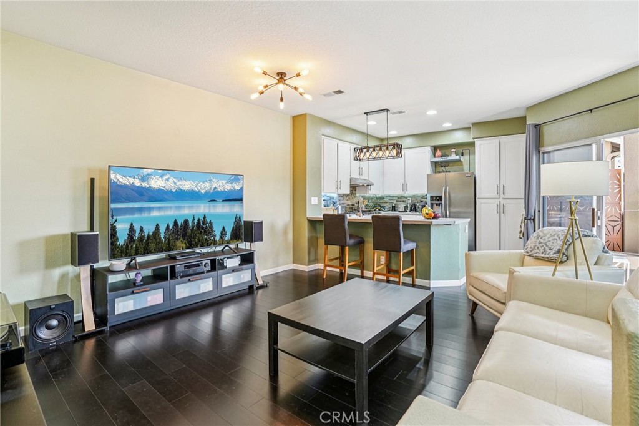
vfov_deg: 73.7
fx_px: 284
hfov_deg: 96.8
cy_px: 213
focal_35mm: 16
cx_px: 320
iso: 400
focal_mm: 16
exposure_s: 1/8
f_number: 8
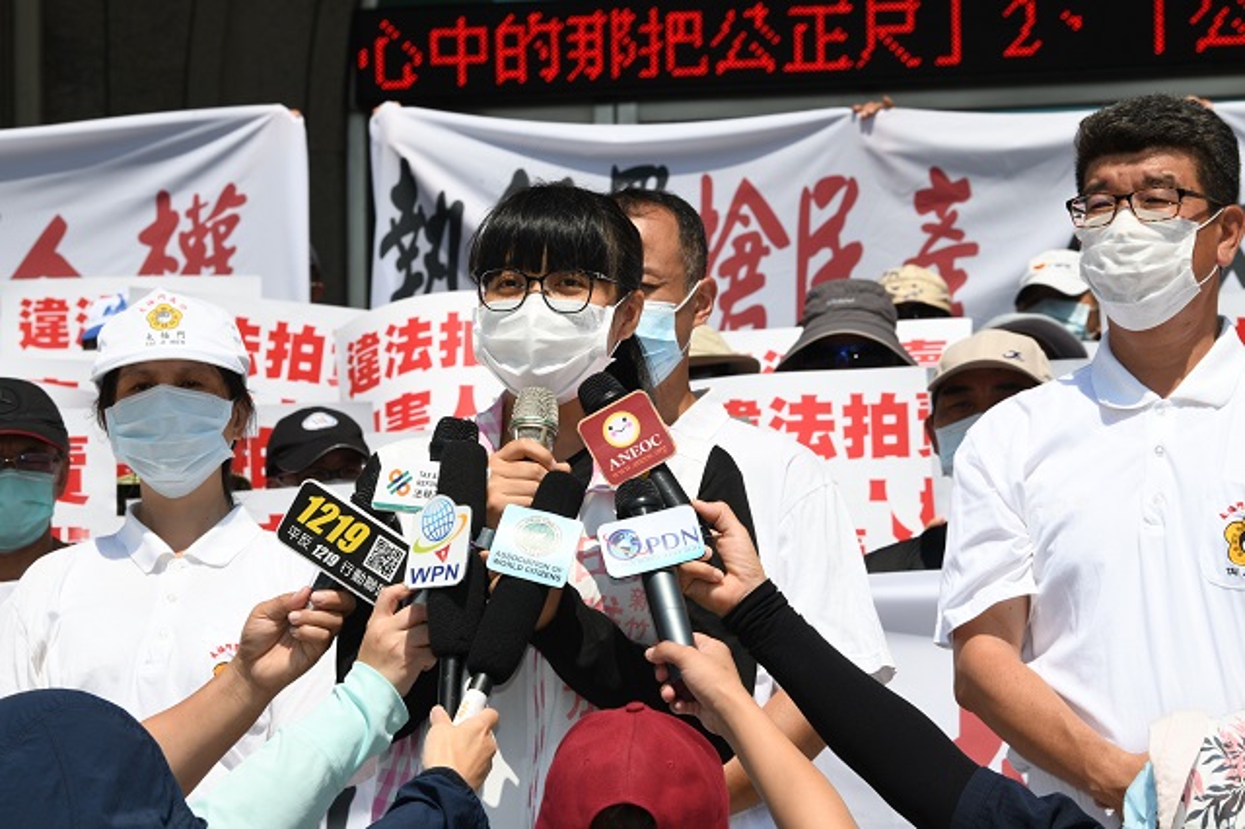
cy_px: 414
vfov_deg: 10.1
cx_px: 622
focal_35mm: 135
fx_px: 4666
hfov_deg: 15.2
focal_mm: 135
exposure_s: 1/250
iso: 200
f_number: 14
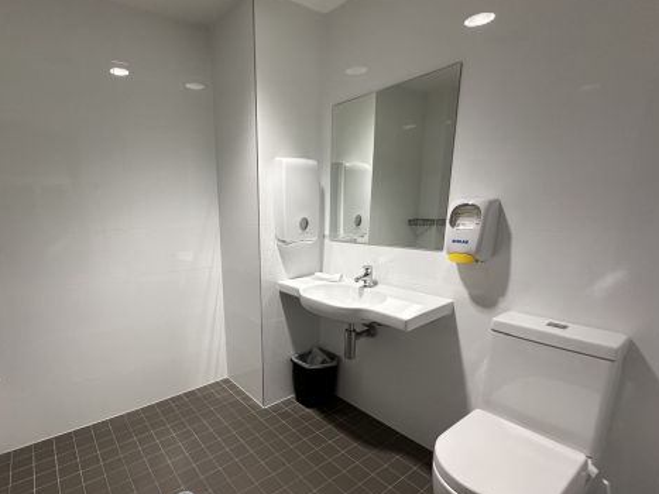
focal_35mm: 18
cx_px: 264
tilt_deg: -13.5
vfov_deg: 71.1
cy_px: 285
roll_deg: +0.8
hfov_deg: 86.7
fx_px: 343
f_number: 2.2
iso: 160
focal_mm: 2.22
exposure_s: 1/100
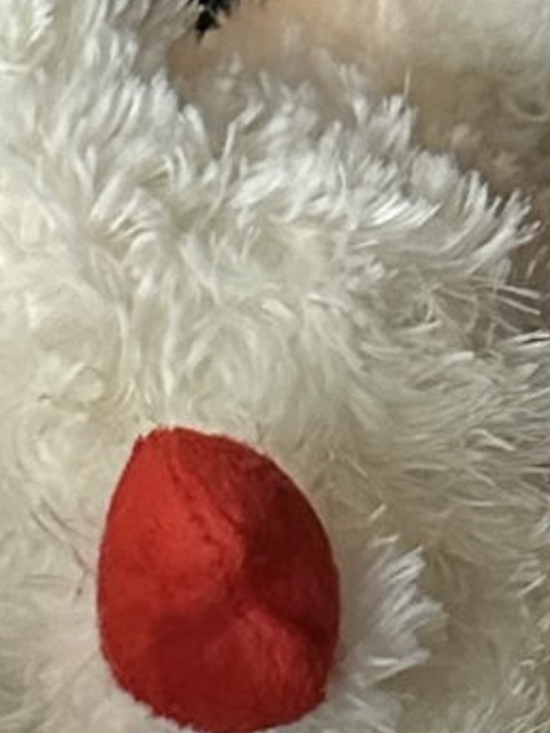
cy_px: 2055
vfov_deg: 10.3
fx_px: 3157
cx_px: -659
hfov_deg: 9.2
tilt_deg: -69.2
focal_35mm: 149
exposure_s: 1/30
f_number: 1.78
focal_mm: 6.86
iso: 1250
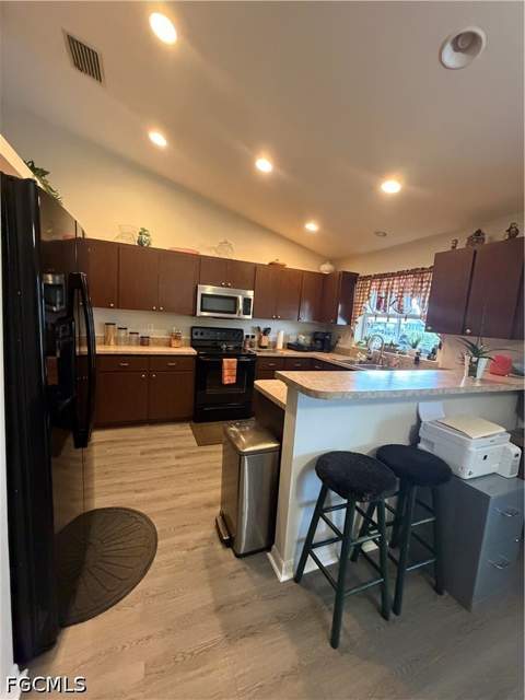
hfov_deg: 85.7
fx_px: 283
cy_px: 350
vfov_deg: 102.1
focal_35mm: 14
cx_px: 262
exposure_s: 1/60
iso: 800
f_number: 2.2
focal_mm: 2.22
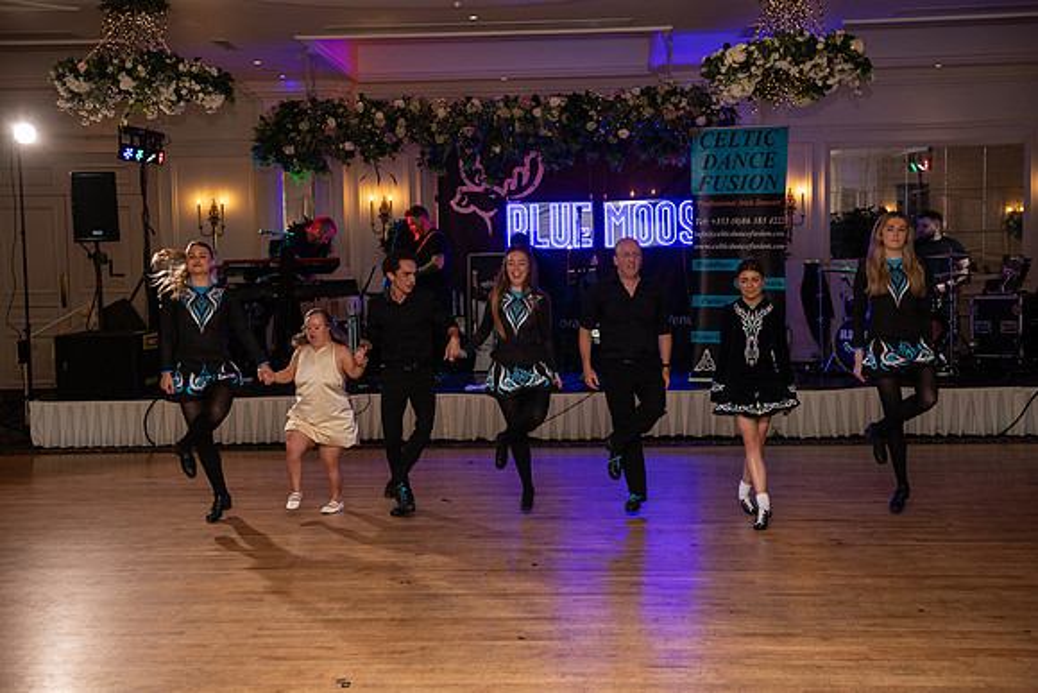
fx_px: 1269
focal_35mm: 44
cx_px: 519
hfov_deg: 44.5
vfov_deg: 30.5
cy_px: 346
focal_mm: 44
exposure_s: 1/160
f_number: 3.5
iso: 500
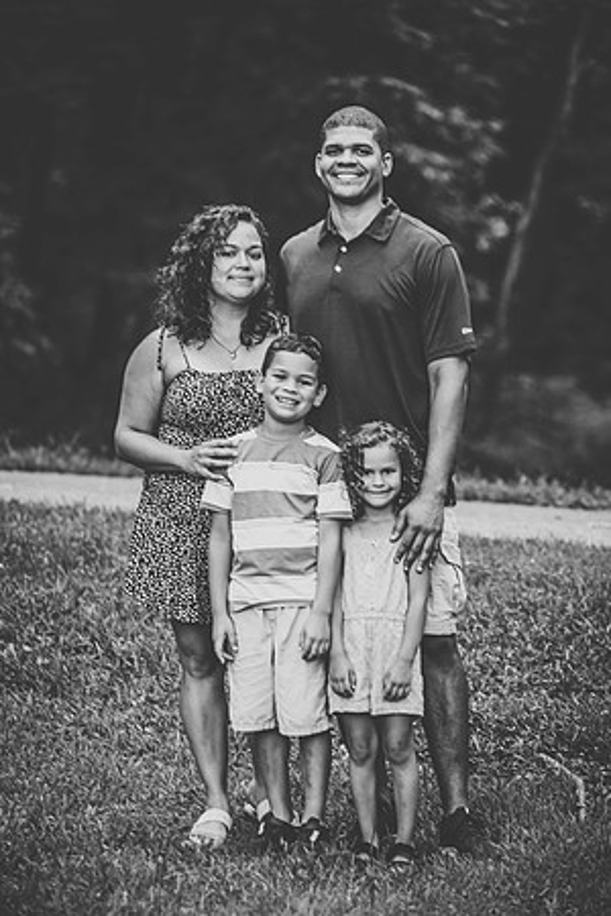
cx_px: 306
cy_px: 458
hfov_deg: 8.3
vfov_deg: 12.5
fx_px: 4200
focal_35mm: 165
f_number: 3.5
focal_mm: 165
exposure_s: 1/160
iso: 250
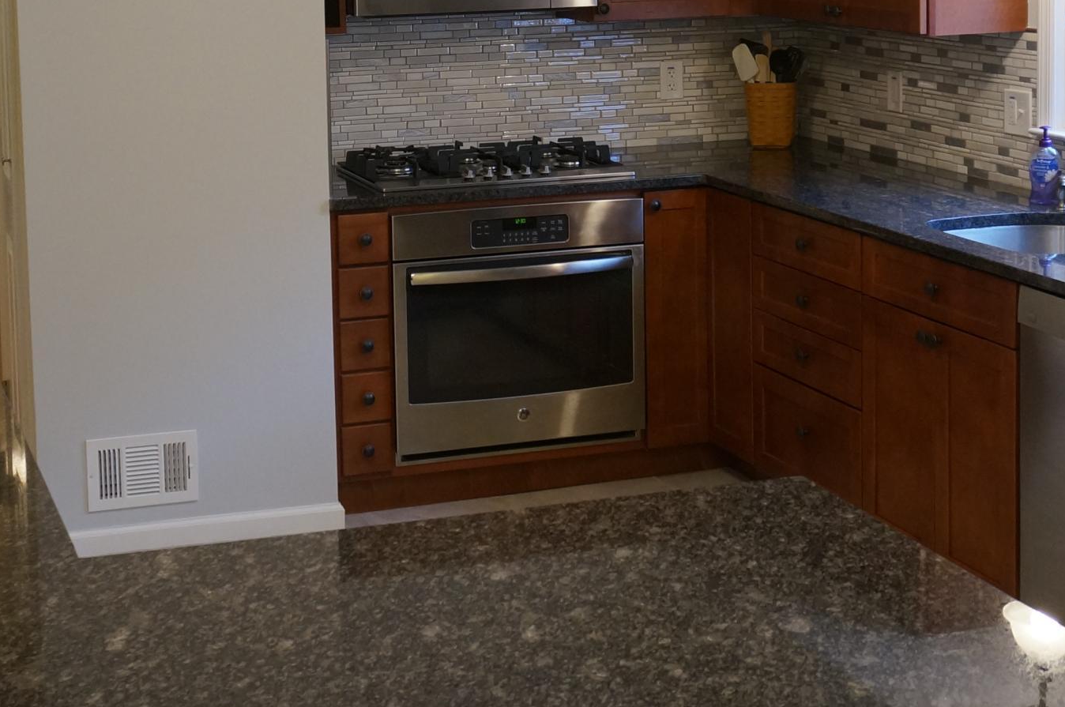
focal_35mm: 70
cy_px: 47
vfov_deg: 19.0
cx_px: 422
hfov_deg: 28.8
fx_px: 2071
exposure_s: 1/60
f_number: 4
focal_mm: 21
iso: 640
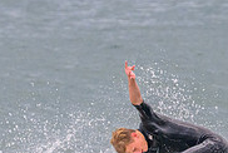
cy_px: 180
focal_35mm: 2518
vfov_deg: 0.5
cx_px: 221
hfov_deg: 0.8
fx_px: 15973
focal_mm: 630
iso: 1600
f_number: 11
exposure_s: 1/2000
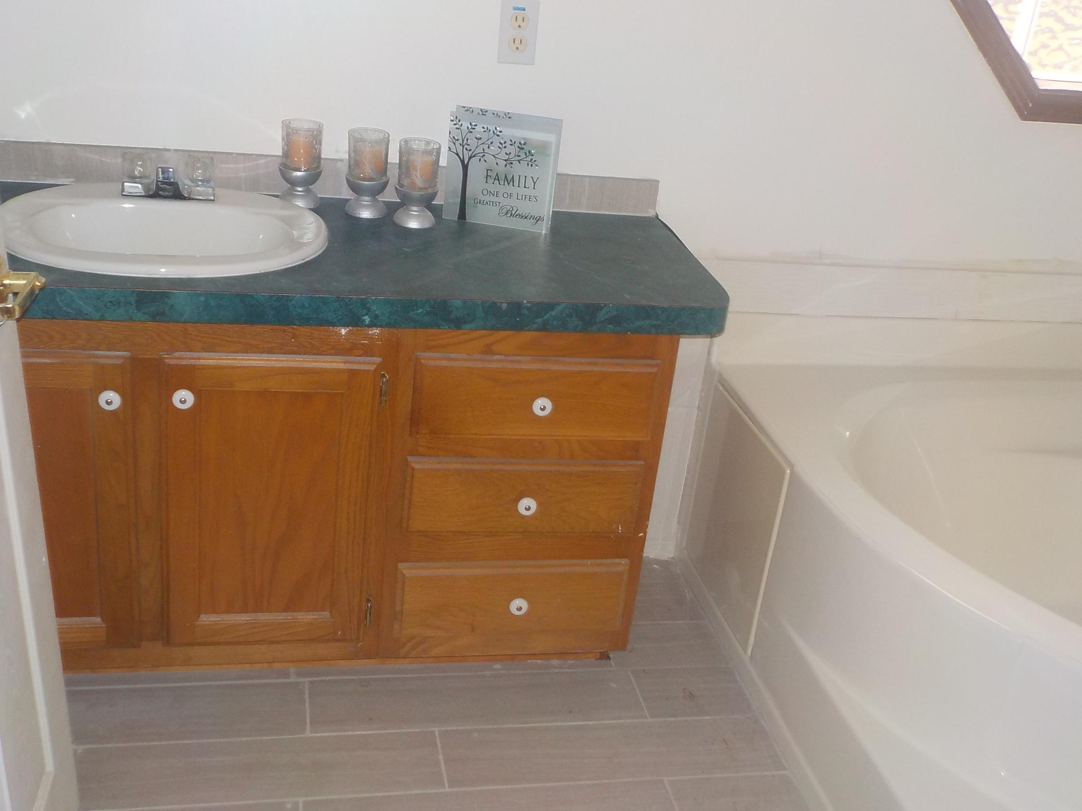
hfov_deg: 49.0
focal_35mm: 38
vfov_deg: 37.7
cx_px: 541
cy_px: 406
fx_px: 1188
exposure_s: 1/30
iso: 200
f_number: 3.7
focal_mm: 5.2
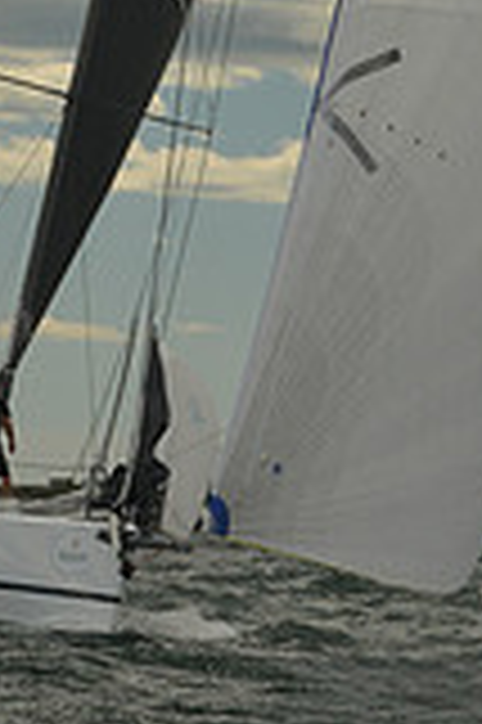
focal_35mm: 361
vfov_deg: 5.7
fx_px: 7265
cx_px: 268
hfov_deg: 3.8
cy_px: -364
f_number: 9
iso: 400
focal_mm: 100
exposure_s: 1/1000
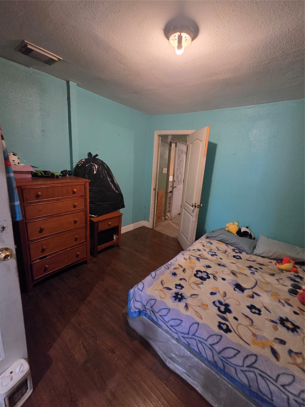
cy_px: 204
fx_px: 153
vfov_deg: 106.2
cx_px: 152
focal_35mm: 13
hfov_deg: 89.9
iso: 1250
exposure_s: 1/40
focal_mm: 2.2
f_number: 2.2
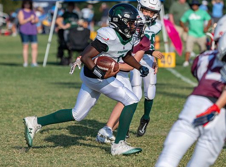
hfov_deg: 6.0
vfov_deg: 4.4
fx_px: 2162
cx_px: 97
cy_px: 73
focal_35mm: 333
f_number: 5.6
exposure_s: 1/2000
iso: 320
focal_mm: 259
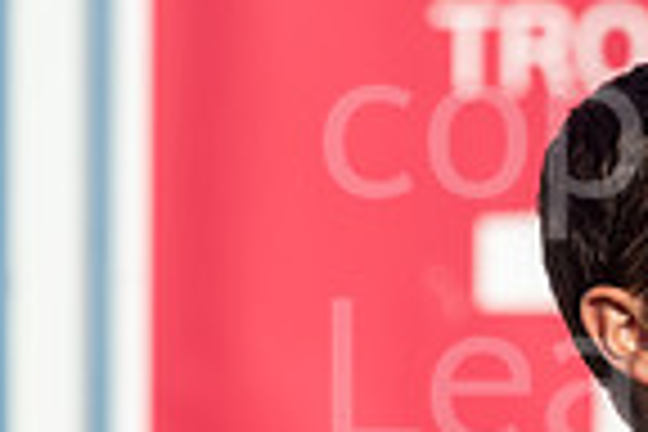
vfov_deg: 1.1
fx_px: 21724
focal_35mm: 1207
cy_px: 416
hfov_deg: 1.7
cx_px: 914
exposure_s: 1/1250
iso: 160
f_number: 5.6
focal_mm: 300
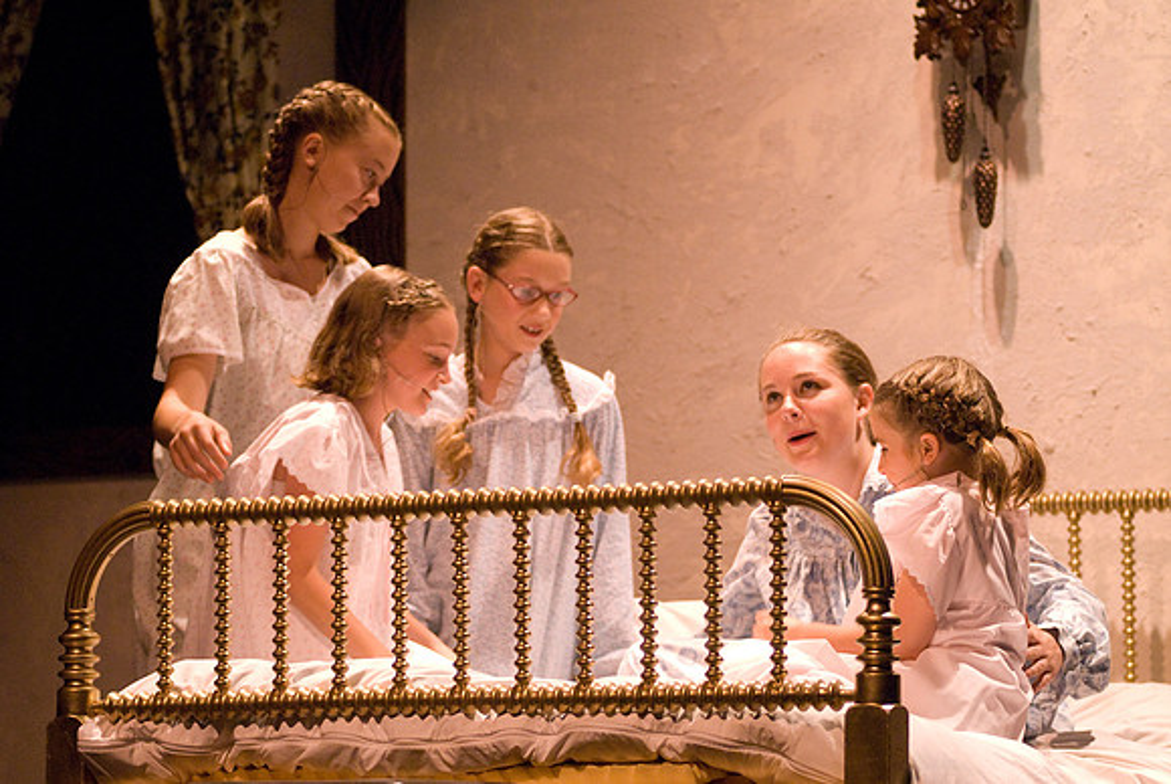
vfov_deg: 9.2
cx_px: 586
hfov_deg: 13.7
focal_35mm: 150
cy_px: 392
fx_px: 4884
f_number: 2.8
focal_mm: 100
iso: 1600
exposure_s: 1/125
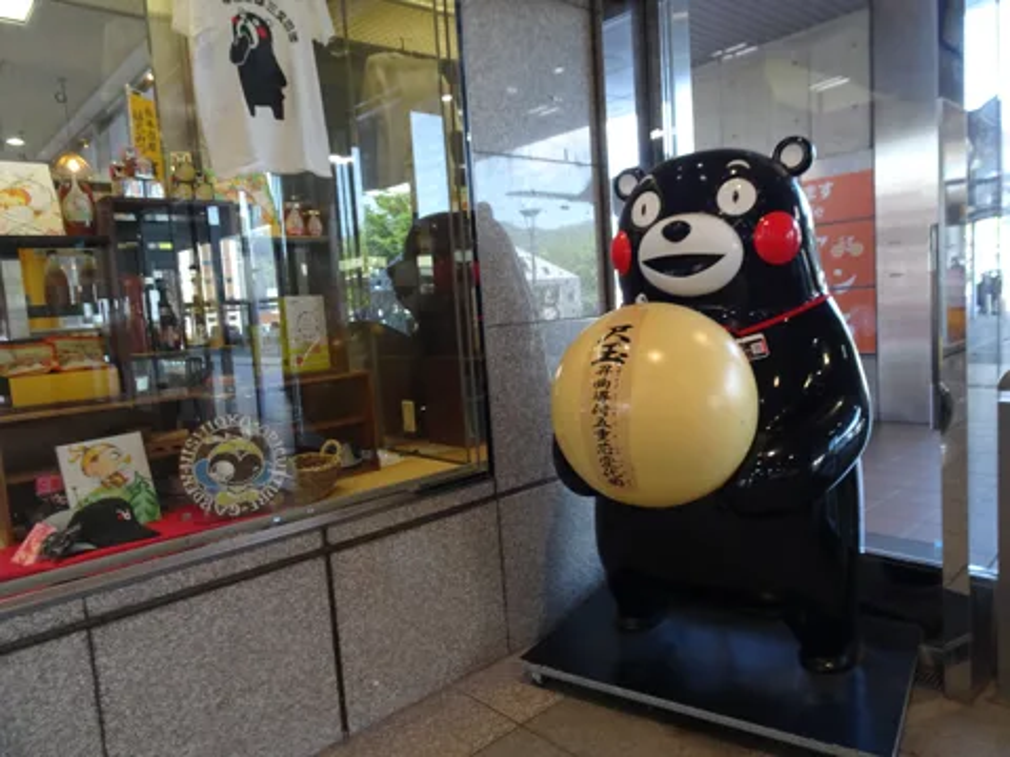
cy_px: 378
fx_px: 700
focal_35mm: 24
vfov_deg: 56.8
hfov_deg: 71.6
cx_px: 505
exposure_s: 1/30
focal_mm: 4.1
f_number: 3.5
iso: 125
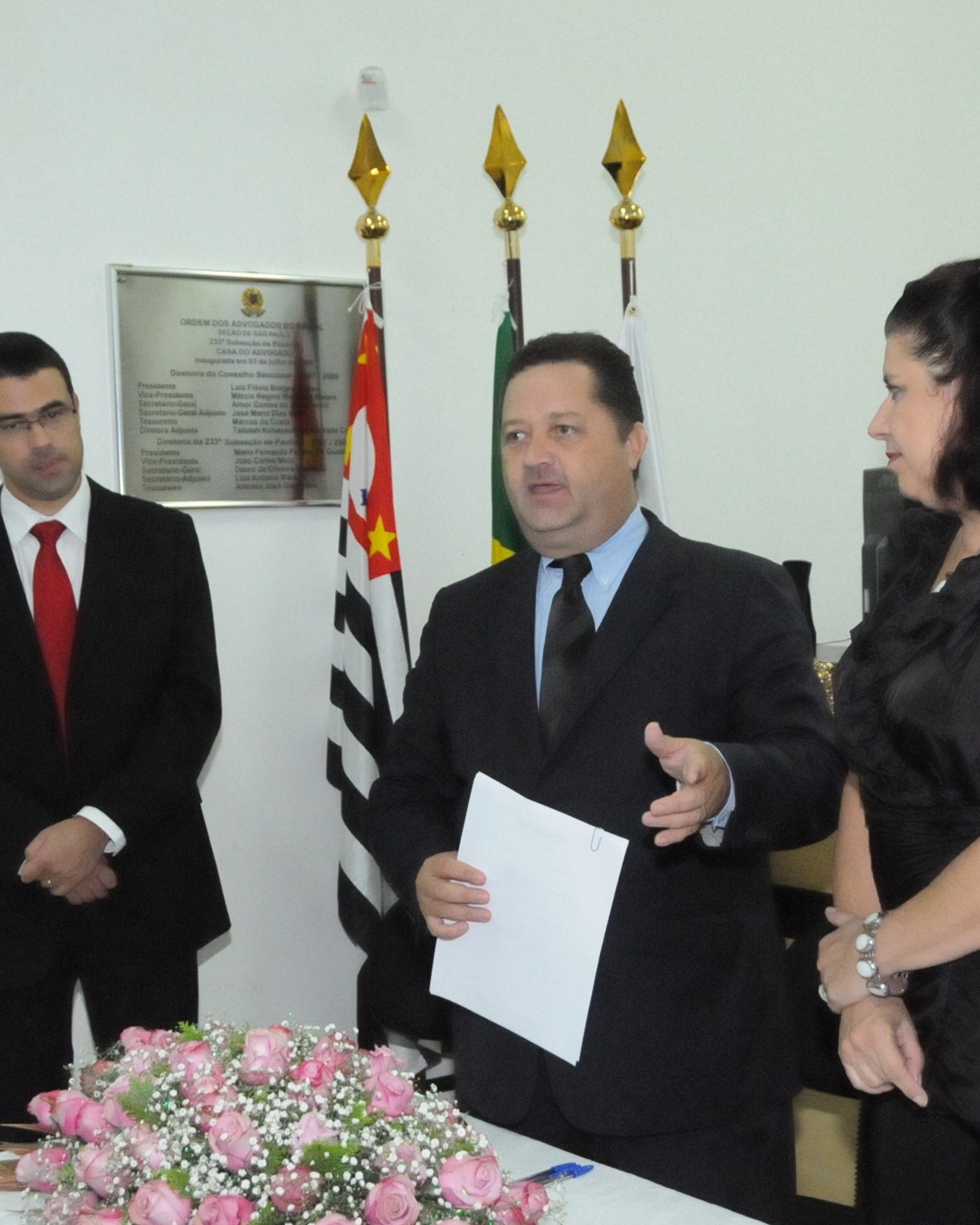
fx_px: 1849
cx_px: 548
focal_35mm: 51
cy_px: 613
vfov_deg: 36.7
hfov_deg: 29.7
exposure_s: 1/250
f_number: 4.5
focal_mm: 24
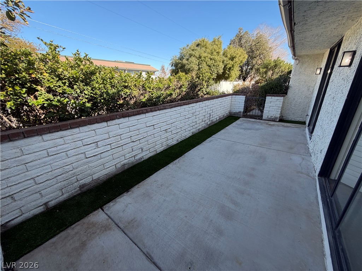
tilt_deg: -17.6
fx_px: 146
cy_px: 136
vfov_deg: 85.7
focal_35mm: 14
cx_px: 181
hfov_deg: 102.1
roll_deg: +2.0
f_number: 2.2
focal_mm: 2.22
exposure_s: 1/502
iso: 64
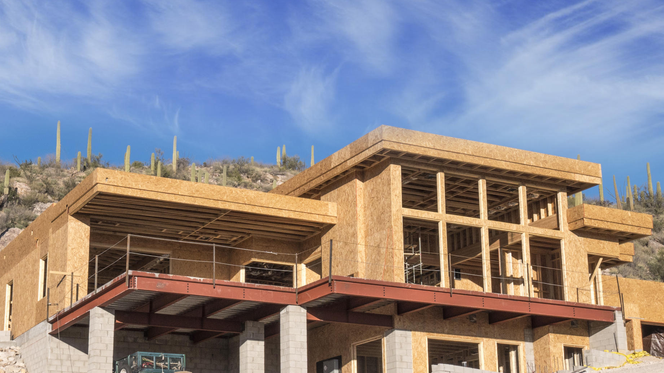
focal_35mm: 64
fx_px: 1127
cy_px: 243
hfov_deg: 32.7
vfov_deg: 18.8
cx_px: 261
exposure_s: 1/500
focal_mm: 18
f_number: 8
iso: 200
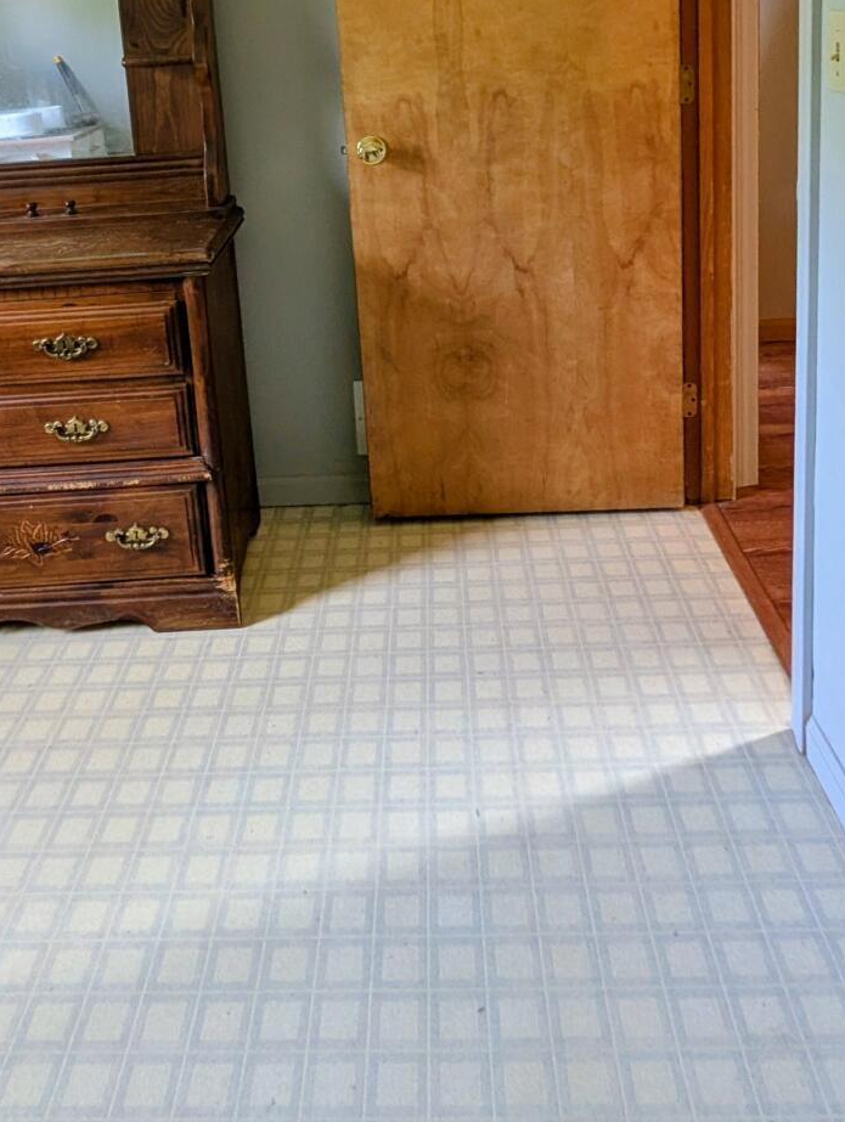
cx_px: 384
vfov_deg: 60.2
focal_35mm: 26
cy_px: 180
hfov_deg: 53.1
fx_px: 844
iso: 152
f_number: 1.7
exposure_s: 1/33.9
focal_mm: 2.02
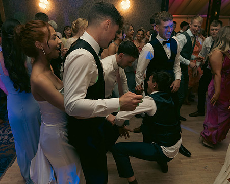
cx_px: 119
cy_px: 98
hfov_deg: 60.5
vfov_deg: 49.9
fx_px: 197
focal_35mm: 29
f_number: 3.5
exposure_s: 1/200
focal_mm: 24
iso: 2500
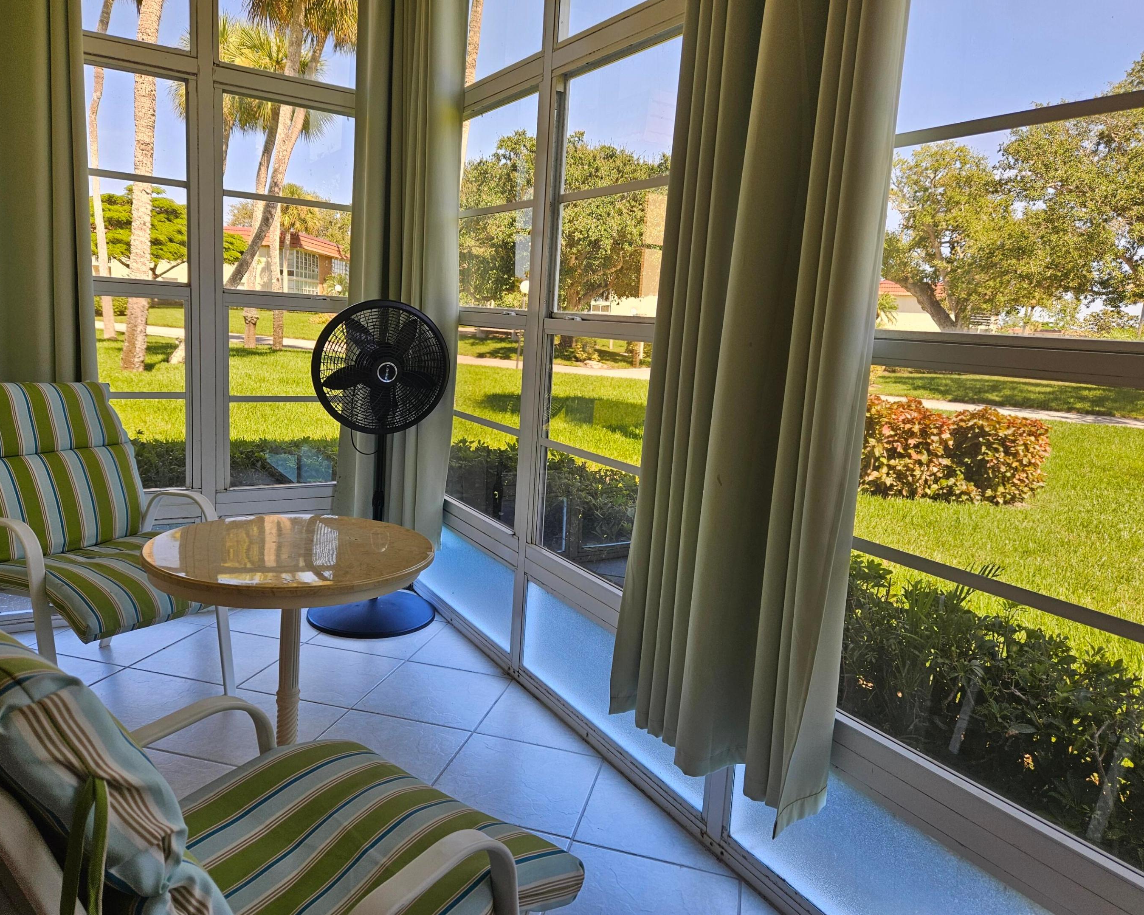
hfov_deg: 70.3
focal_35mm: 24
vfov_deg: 58.8
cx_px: 580
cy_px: 458
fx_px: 813
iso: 50
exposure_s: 1/180
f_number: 1.8
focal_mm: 5.4
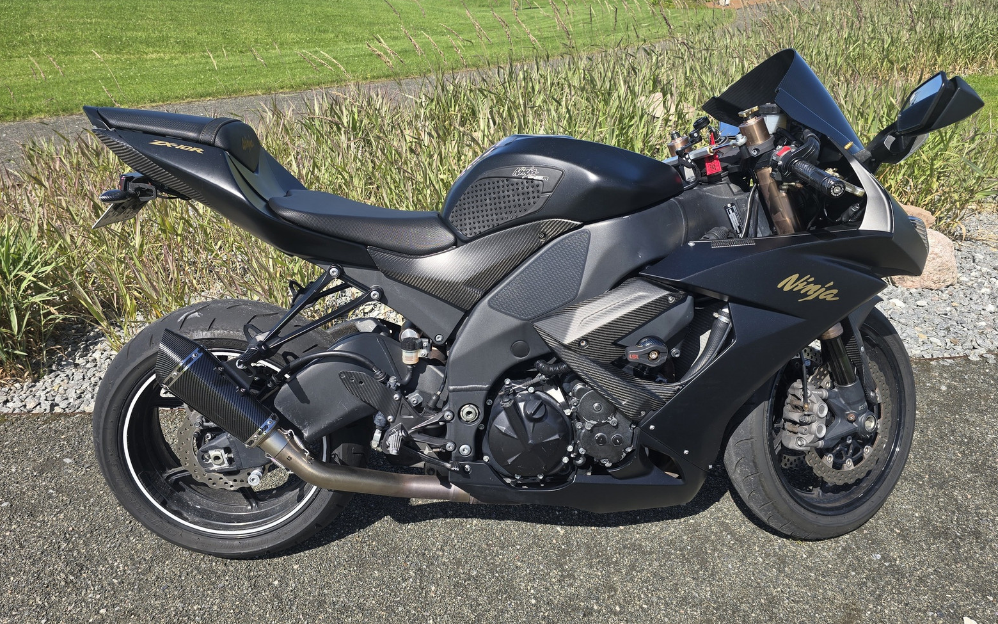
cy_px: 282
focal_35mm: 25
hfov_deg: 72.5
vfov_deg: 49.2
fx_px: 680
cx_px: 494
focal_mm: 6.3
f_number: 1.7
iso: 12
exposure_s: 1/559
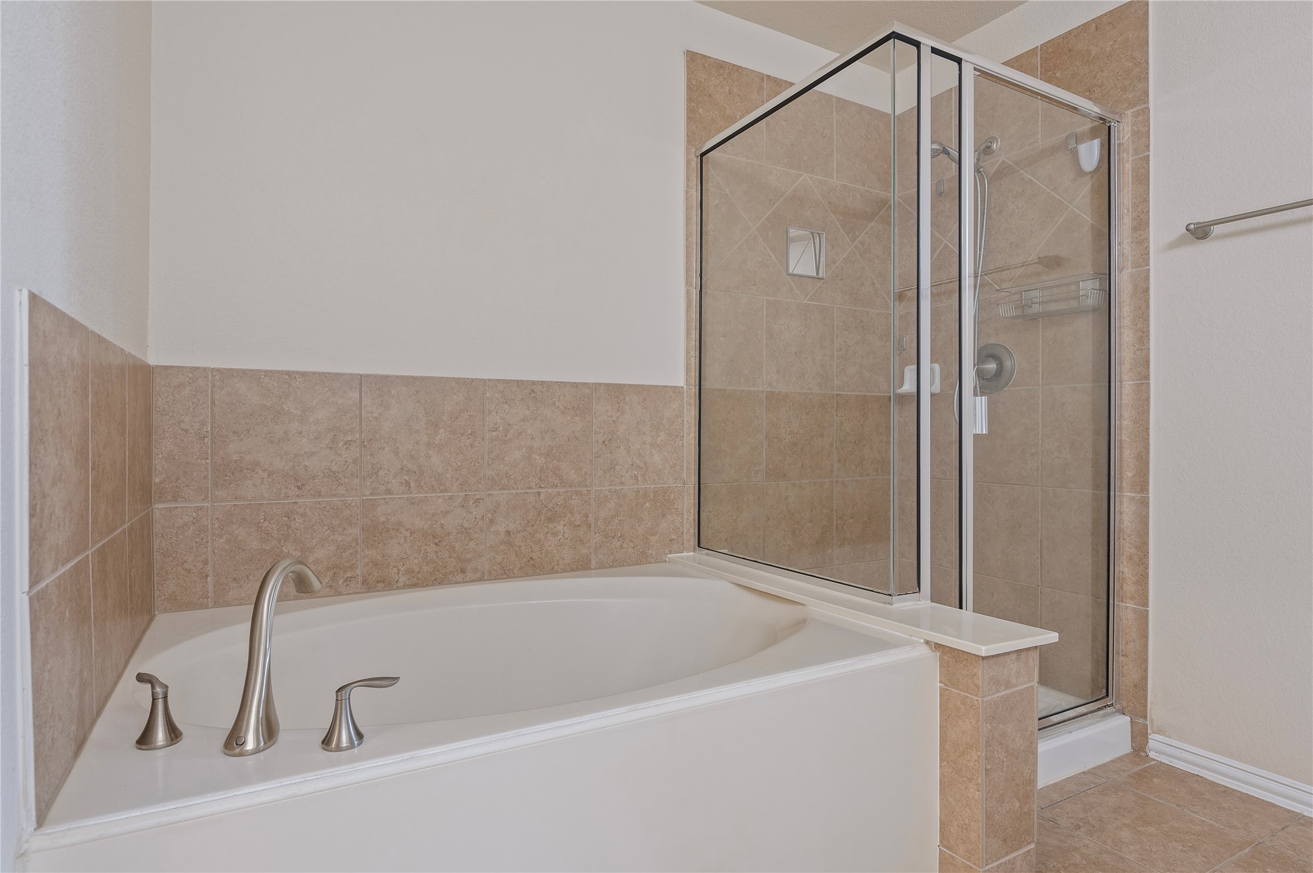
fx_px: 692
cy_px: 436
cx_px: 656
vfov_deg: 64.5
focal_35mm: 19
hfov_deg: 86.9
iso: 125
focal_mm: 19
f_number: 6.3
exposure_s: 1/1.67
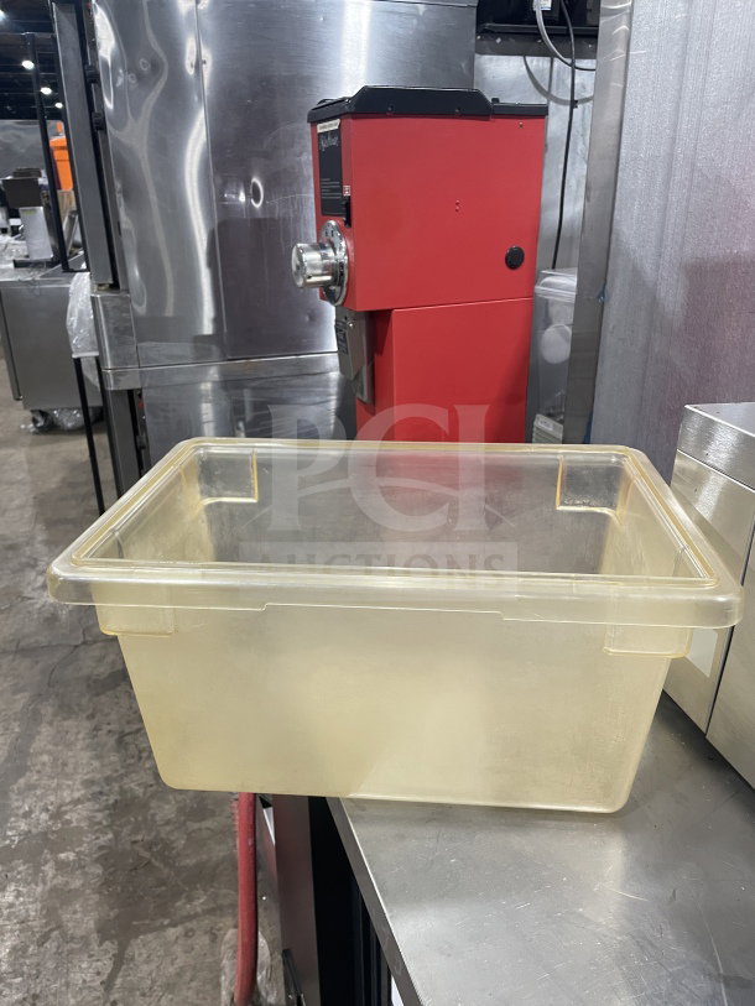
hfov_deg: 53.1
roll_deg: +2.3
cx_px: 378
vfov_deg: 67.3
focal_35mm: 26
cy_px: 503
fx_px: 756
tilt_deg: -22.6
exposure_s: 1/60
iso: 125
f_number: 1.6
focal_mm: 4.2
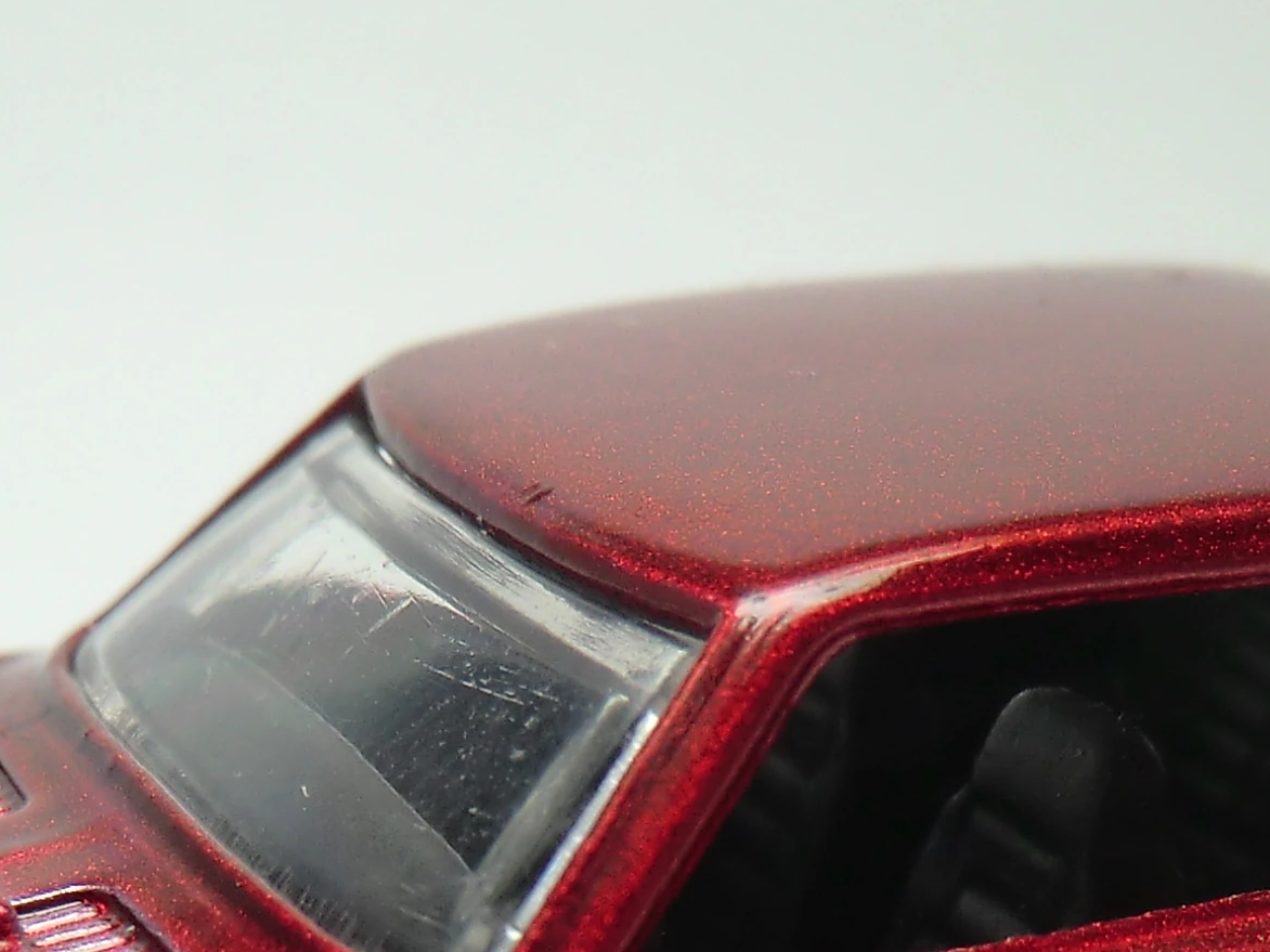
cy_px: 1129
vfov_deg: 12.5
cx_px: 625
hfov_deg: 17.0
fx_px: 4256
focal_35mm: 116
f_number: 3.6
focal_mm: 6.1
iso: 64
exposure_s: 1/160
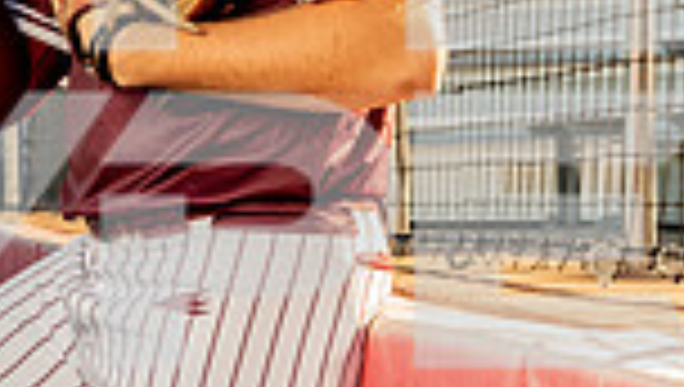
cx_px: 50
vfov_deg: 7.9
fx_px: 2815
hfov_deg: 13.7
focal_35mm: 155
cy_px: 234
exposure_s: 1/250
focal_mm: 50
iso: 400
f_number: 10
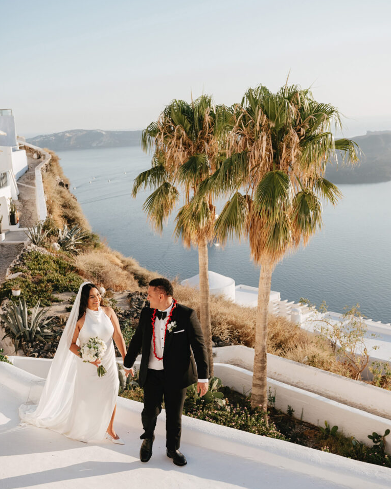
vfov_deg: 42.9
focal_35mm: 43
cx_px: 195
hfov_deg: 34.9
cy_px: 246
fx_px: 622
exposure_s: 1/1250
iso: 100
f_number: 4
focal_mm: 38
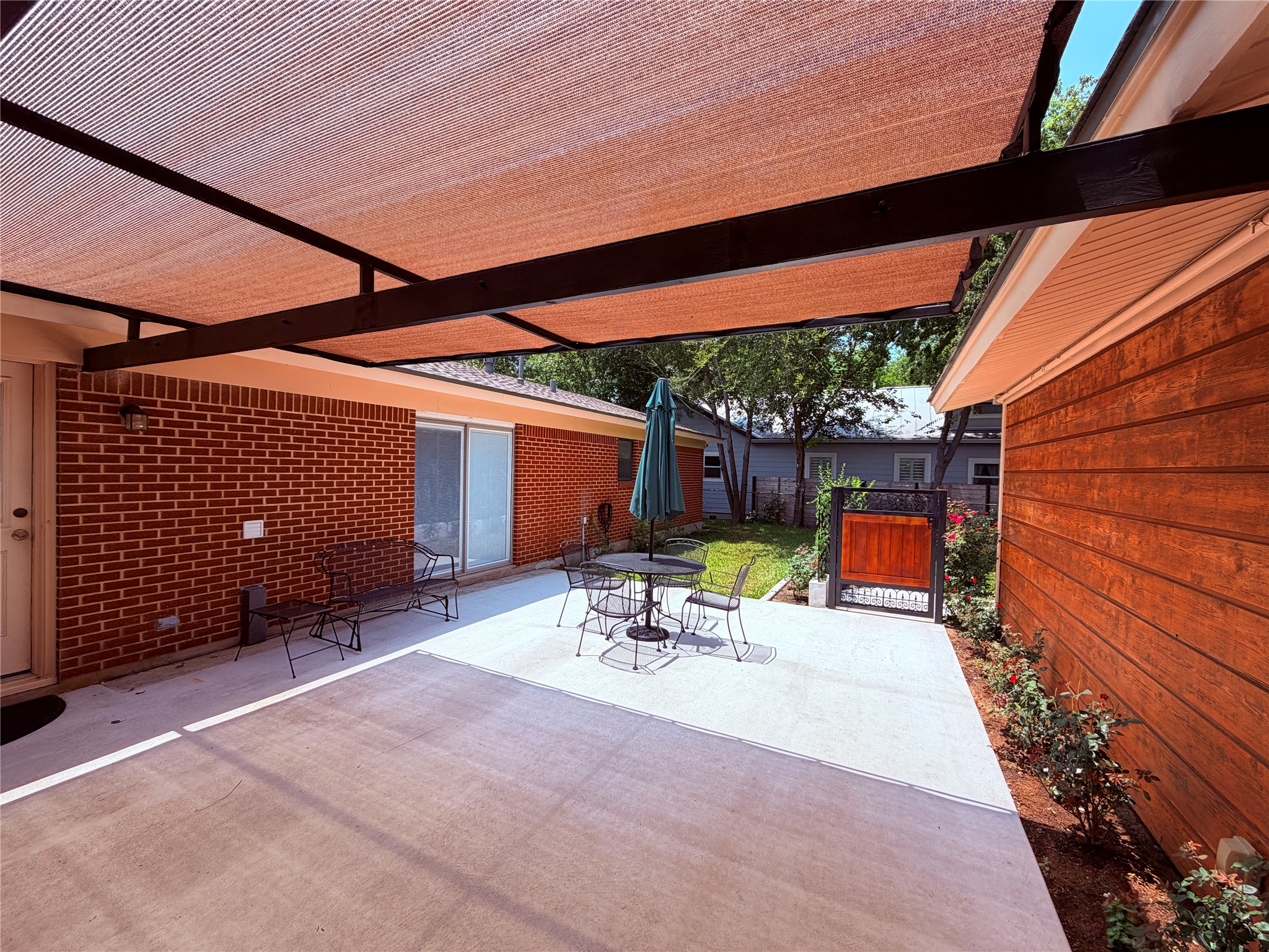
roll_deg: -0.6
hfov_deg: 102.1
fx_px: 513
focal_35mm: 14
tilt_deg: -0.8
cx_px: 634
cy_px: 476
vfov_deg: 85.7
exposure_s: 1/770
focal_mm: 2.22
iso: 40
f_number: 2.2
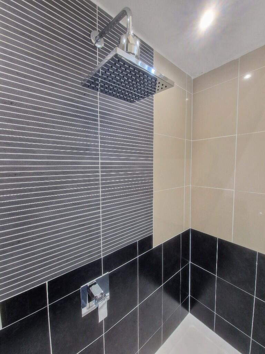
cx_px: 132
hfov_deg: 89.9
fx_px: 133
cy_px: 177
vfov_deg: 106.2
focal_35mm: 13
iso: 160
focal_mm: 2.2
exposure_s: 1/50
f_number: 2.2
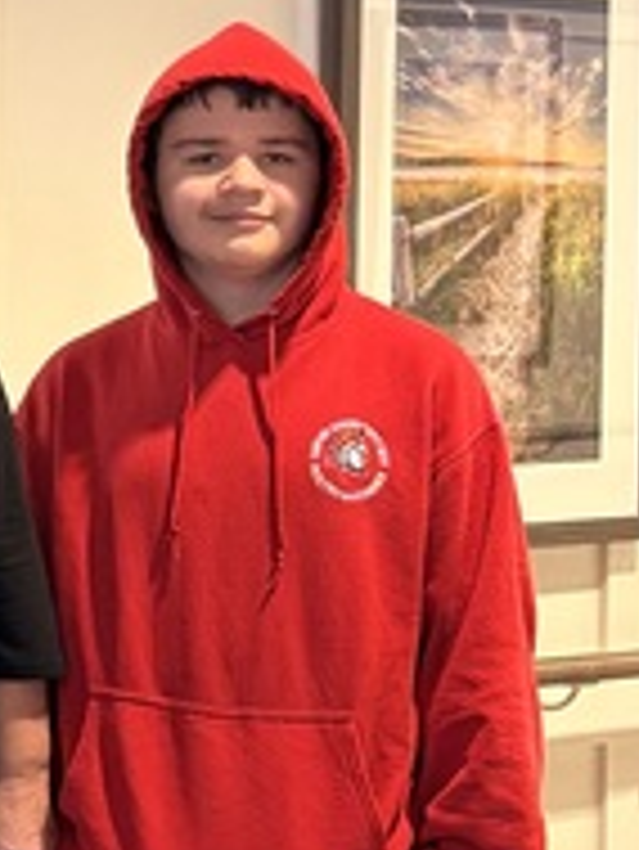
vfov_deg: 14.0
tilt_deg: +0.2
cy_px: 265
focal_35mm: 141
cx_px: -904
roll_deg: -0.2
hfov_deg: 9.4
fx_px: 3467
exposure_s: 1/60
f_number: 1.6
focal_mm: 5.96
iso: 160
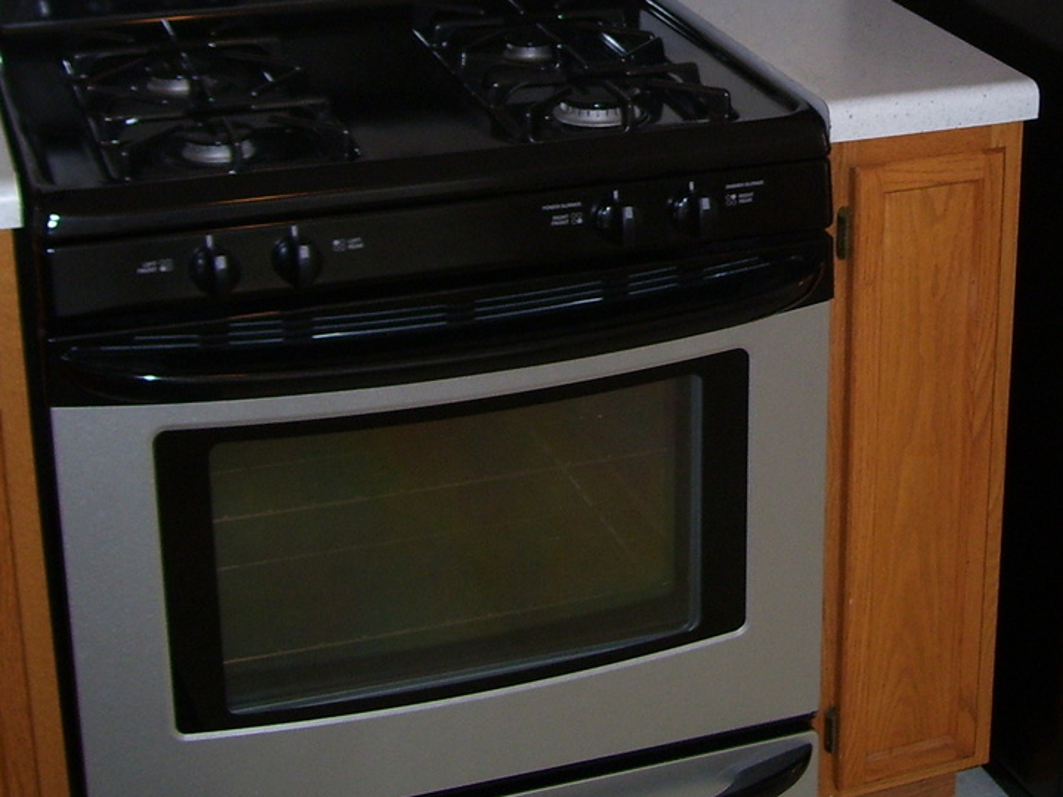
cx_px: 818
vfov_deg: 19.5
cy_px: 74
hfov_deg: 26.0
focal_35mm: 74
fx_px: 2272
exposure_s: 1/60
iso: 80
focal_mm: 6
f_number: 2.7
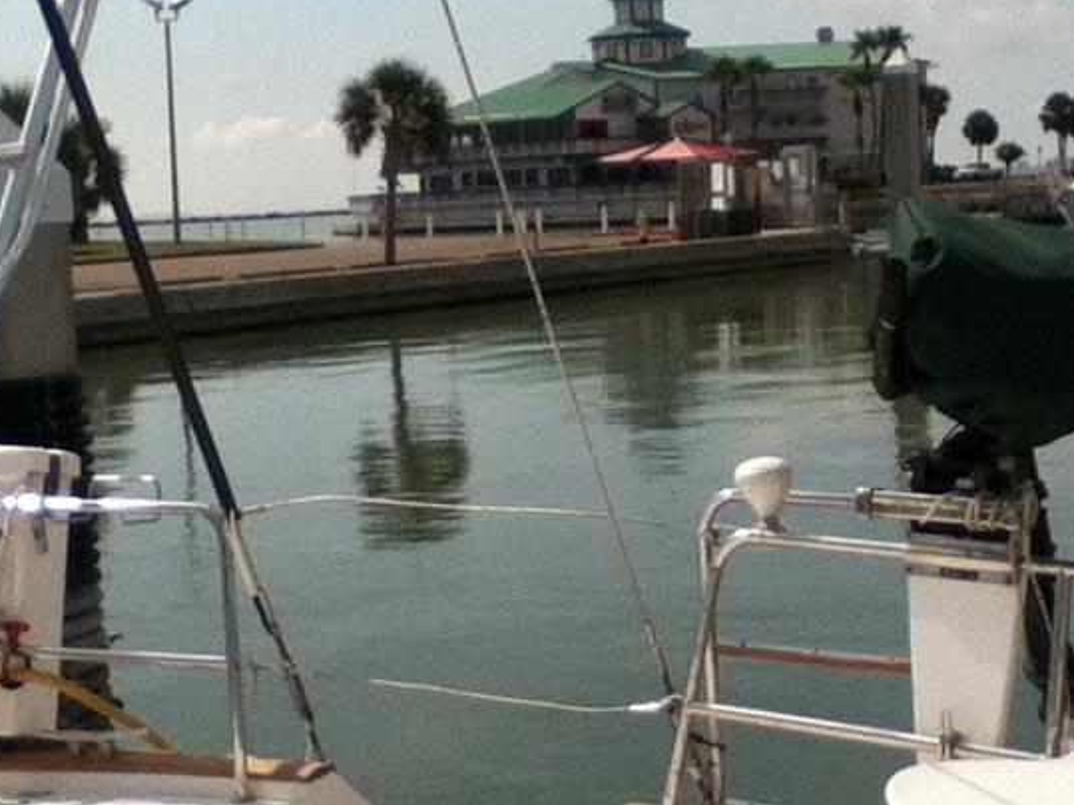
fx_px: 1768
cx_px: 592
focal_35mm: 57
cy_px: 281
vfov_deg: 25.5
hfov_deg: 33.8
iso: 100
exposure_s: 1/2929
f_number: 2.4
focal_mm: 3.85
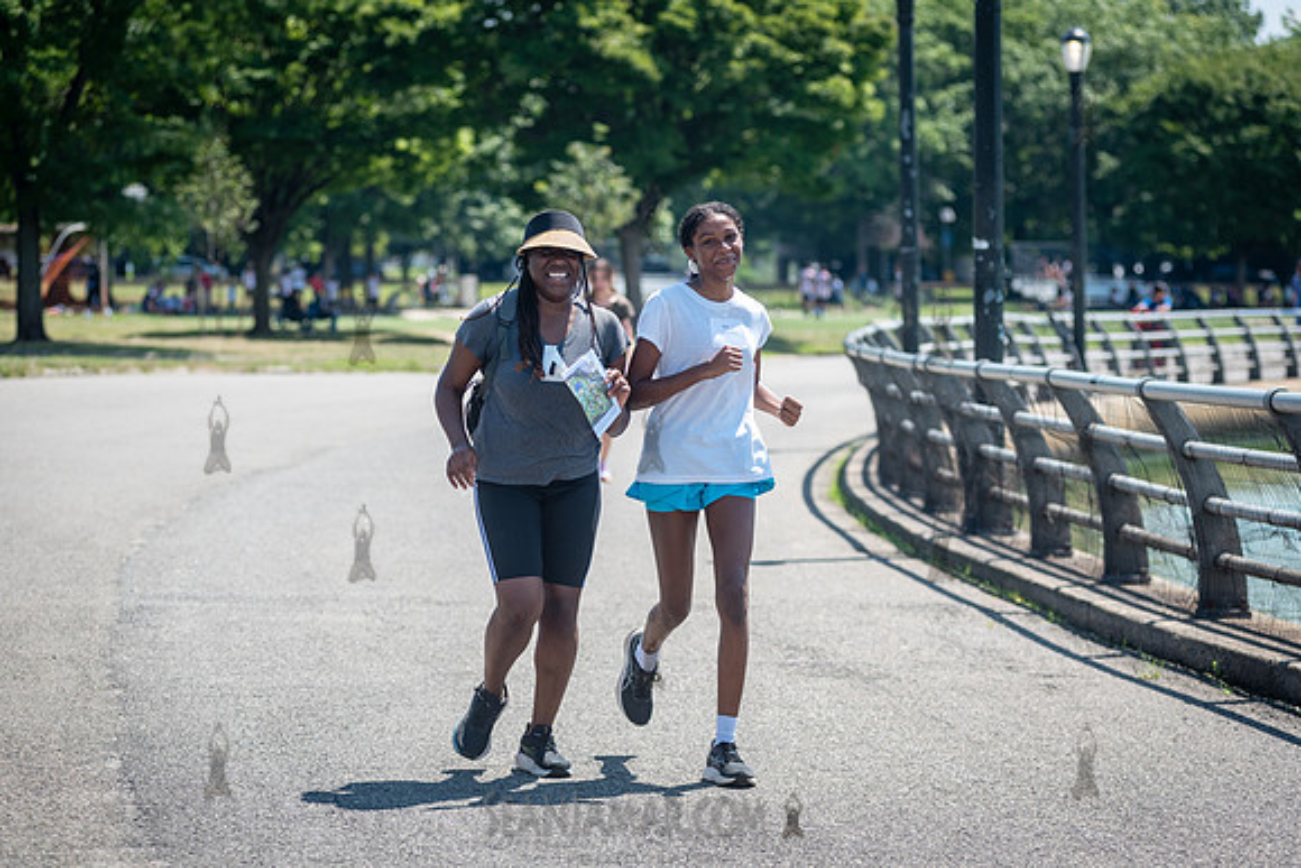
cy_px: 434
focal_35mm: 125
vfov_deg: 10.9
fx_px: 4534
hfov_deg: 16.3
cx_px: 650
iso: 200
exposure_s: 1/1250
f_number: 4
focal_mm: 125
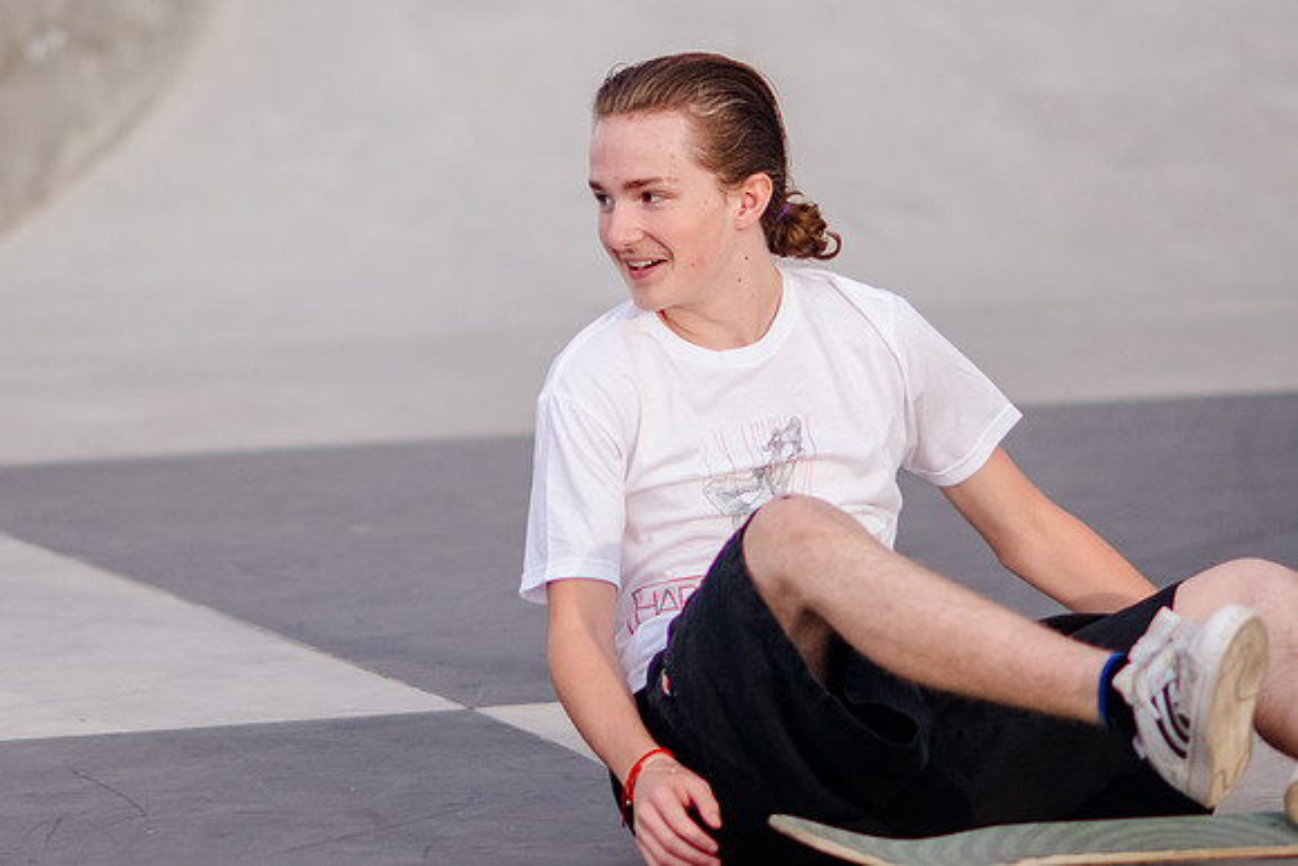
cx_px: 347
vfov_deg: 6.0
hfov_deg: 8.9
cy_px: 232
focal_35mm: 231
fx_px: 8318
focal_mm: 105
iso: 800
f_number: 2
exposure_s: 1/4000
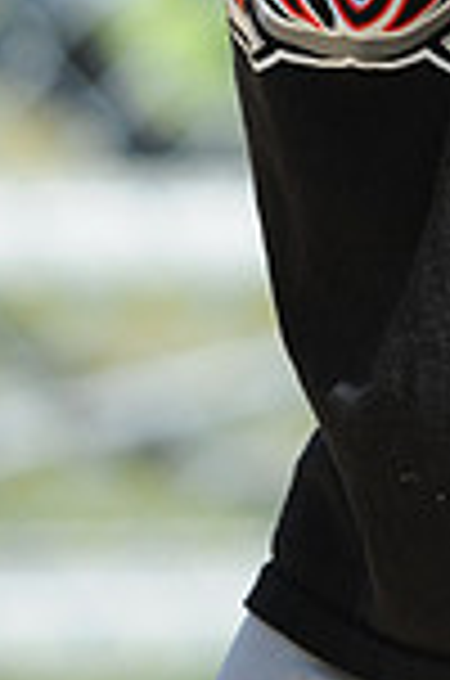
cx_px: 560
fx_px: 32566
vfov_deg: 1.2
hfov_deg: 0.8
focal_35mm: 1729
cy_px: -482
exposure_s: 1/1000
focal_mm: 300
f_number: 4
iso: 200
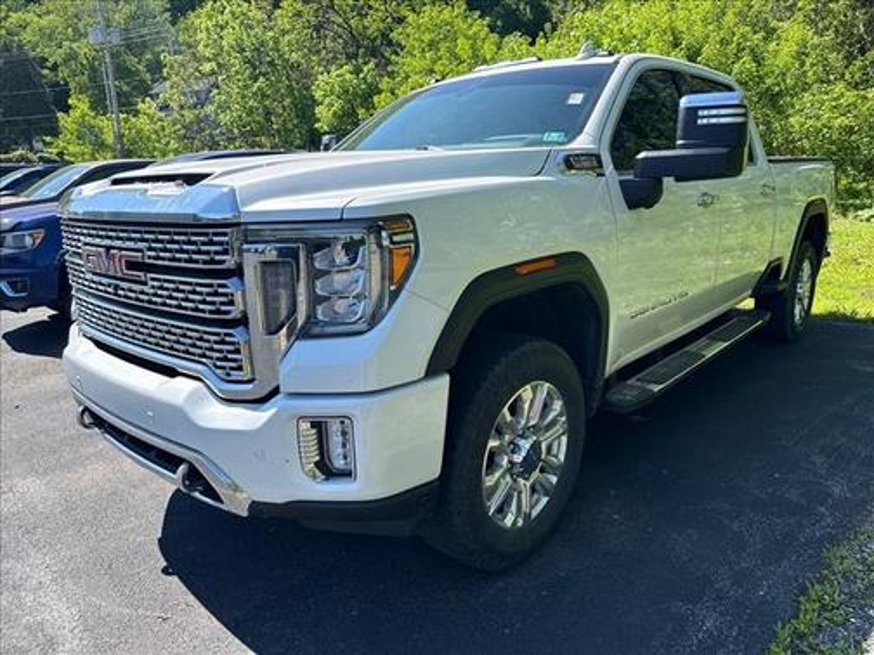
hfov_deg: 71.6
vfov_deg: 56.8
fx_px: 606
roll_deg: +2.4
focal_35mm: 24
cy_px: 328
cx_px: 437
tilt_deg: -12.6
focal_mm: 6.76
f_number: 1.78
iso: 100
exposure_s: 1/2370
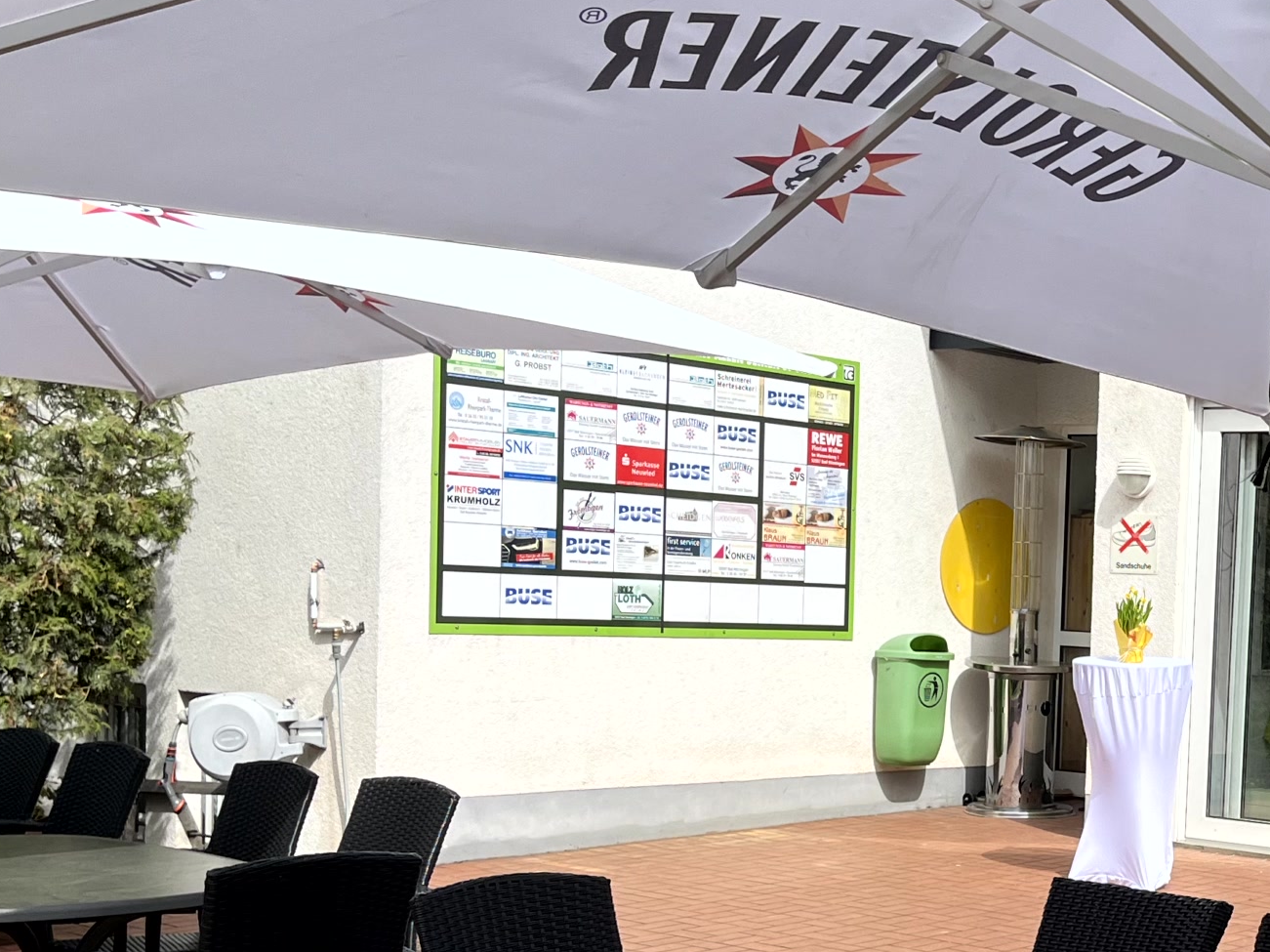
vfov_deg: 24.5
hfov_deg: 30.8
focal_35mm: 59
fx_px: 2164
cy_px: 730
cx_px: 1207
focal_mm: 5.1
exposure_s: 1/2899
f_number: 1.6
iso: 50
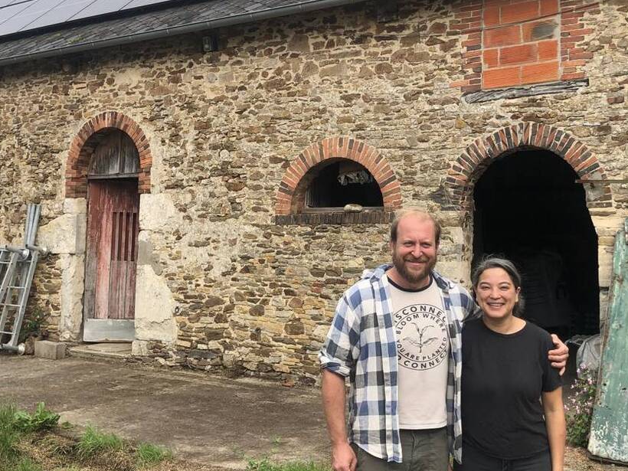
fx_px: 780
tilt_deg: +4.7
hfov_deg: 43.8
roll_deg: -0.5
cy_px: 189
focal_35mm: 43
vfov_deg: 33.5
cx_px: 335
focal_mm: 3.99
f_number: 1.8
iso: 20
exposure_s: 1/842
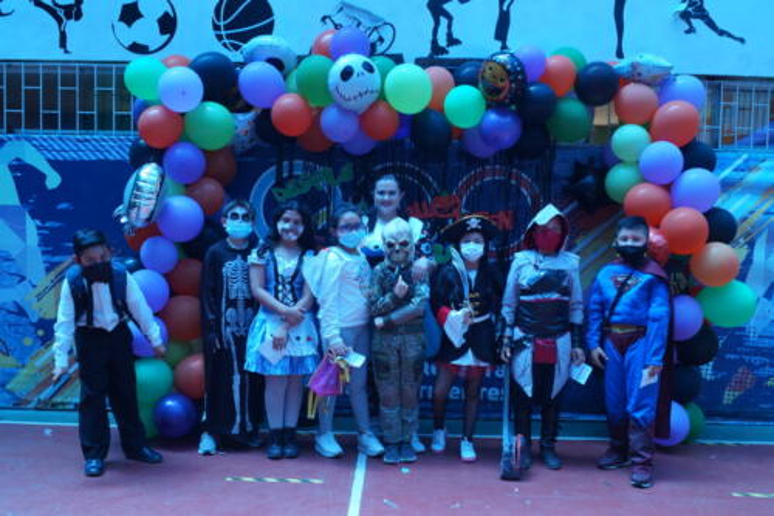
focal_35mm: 36
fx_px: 774
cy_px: 258
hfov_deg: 53.1
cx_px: 387
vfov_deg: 36.8
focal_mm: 24
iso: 400
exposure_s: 1/60
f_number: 9
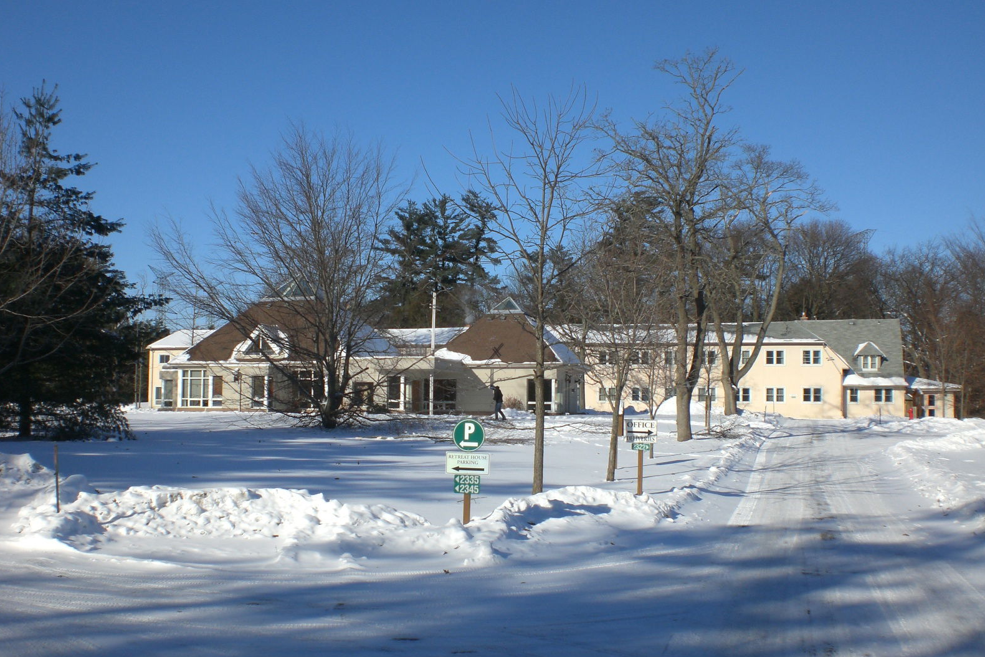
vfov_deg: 33.4
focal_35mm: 40
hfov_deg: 48.5
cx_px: 491
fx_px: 1094
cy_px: 359
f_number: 4.4
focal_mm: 6.3
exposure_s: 1/800
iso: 50
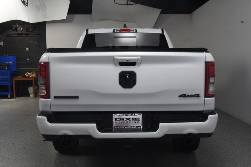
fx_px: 272
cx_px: 126
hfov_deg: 49.6
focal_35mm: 39
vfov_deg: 34.2
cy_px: 84
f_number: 14
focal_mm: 26
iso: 100
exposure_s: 1/160
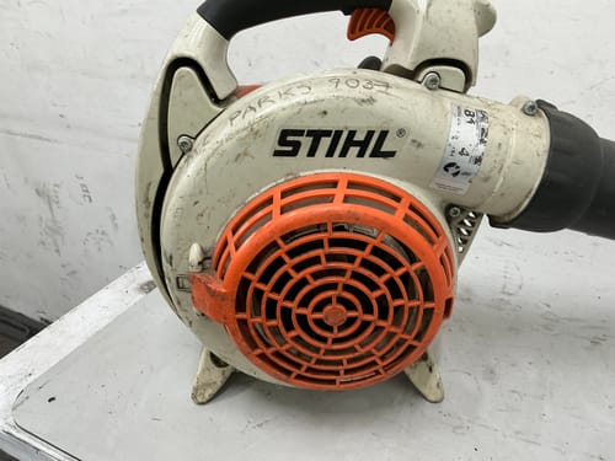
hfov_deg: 63.4
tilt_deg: -28.1
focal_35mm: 28
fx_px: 497
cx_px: 308
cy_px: 230
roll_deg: -0.5
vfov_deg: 49.7
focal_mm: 3
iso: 50
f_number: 1.8
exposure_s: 1/50
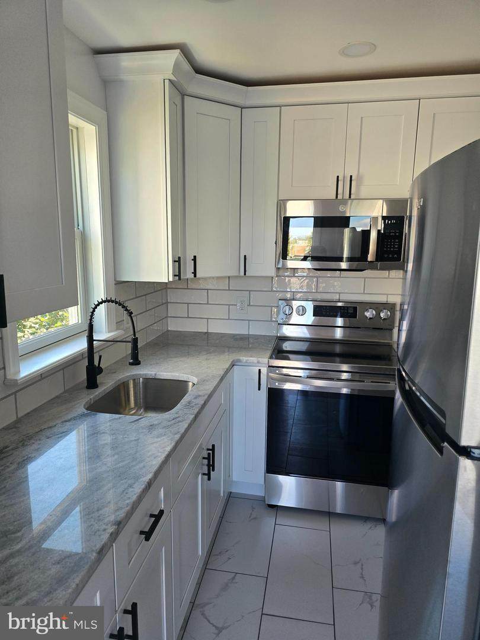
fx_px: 425
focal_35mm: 23
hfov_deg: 58.9
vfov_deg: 73.9
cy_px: 320
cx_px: 240
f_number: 1.7
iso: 80
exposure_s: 1/180
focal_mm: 6.3
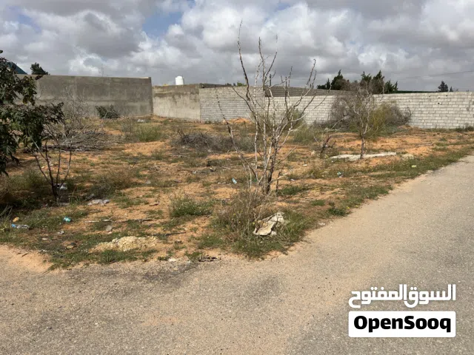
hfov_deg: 67.3
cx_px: 237
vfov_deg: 53.1
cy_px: 178
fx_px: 356
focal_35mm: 26
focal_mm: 5.7
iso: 50
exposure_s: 1/8000
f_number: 1.5
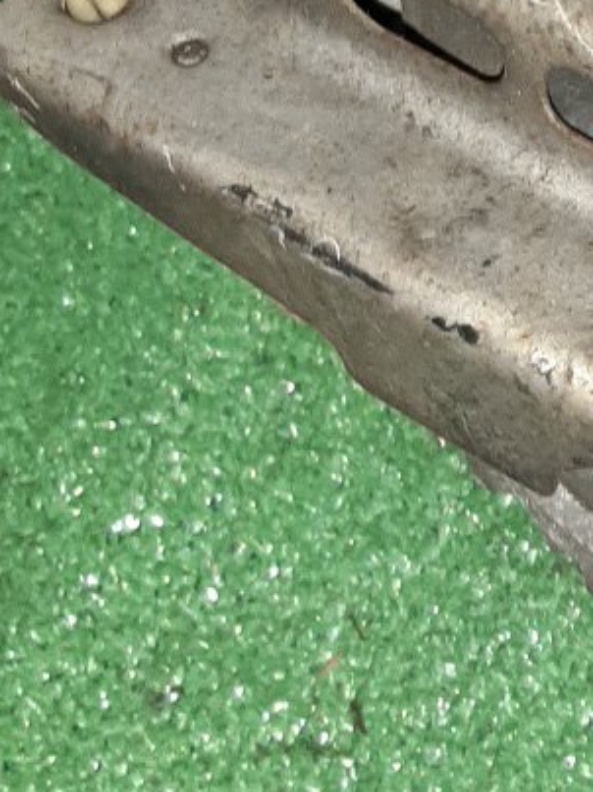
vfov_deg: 21.1
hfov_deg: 14.5
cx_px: 964
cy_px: 332
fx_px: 2125
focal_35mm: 93
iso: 220
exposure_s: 1/33
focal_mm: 3.93
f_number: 1.7
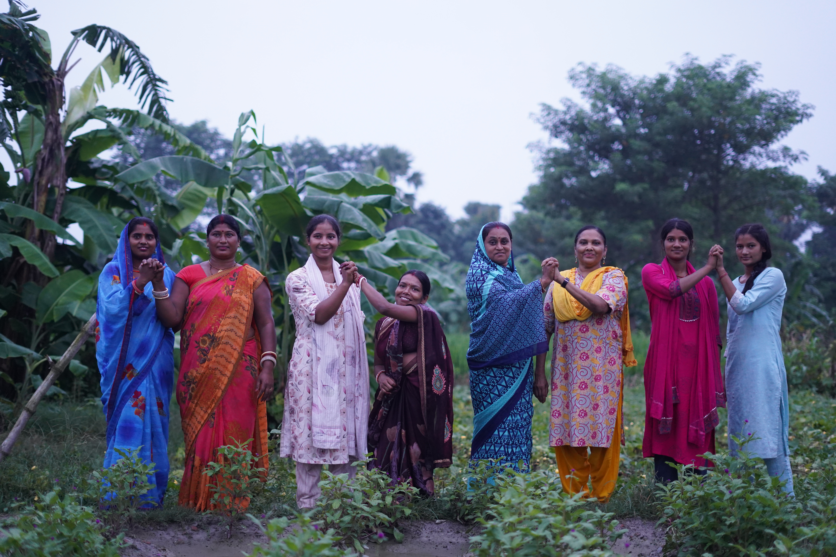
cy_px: 278
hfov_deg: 39.6
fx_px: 1161
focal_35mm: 50
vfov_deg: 27.0
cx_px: 418
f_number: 1.8
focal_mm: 50
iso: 2500
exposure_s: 1/125
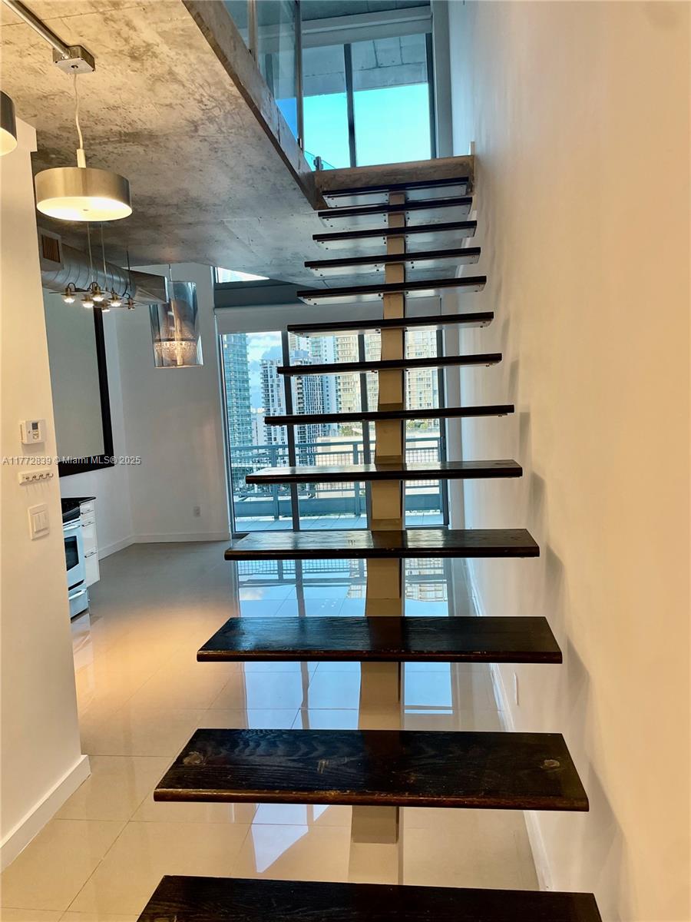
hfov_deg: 53.1
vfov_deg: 67.3
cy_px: 461
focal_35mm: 26
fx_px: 692
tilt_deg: -6.3
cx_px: 346
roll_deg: +3.8
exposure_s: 1/120
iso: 100
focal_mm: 4.2
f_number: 1.6
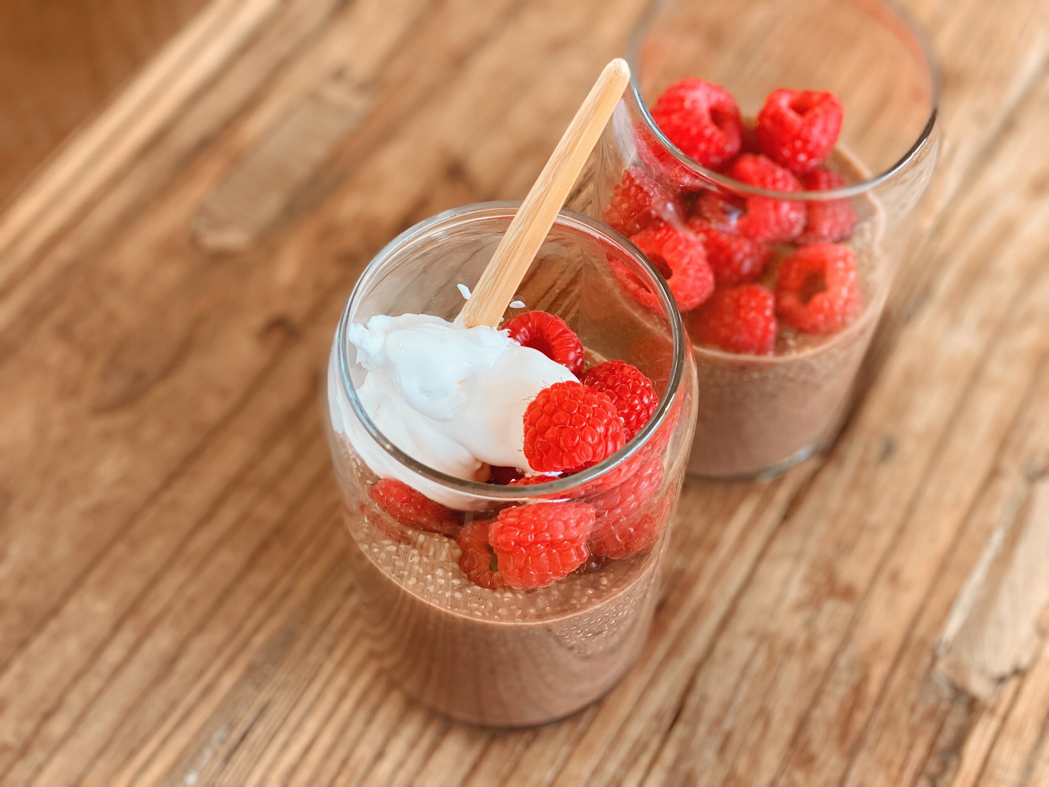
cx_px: 524
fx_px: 1576
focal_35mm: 52
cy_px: 394
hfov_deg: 36.8
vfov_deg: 28.0
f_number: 2
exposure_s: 1/120
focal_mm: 6
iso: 125
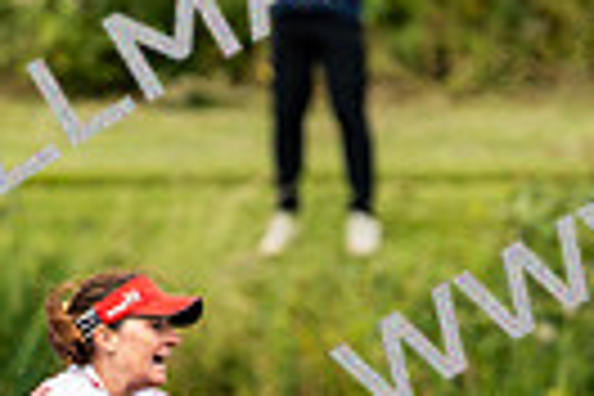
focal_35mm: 2317
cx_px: 4
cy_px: 488
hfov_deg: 0.9
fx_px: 38228
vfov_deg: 0.6
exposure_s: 1/2000
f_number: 6.3
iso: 500
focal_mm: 529
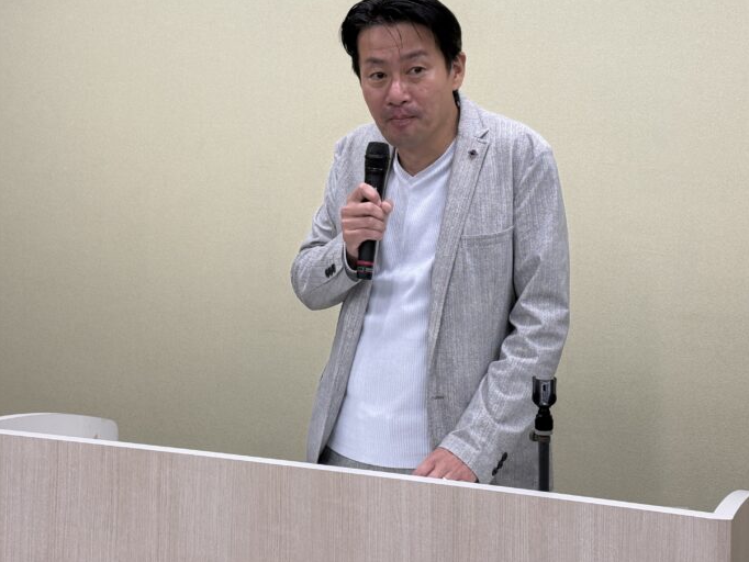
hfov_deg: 28.9
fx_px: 1450
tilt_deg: -2.7
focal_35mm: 67
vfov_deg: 21.9
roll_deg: -0.8
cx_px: 343
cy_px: 194
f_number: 1.78
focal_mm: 6.76
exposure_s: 1/120
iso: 50
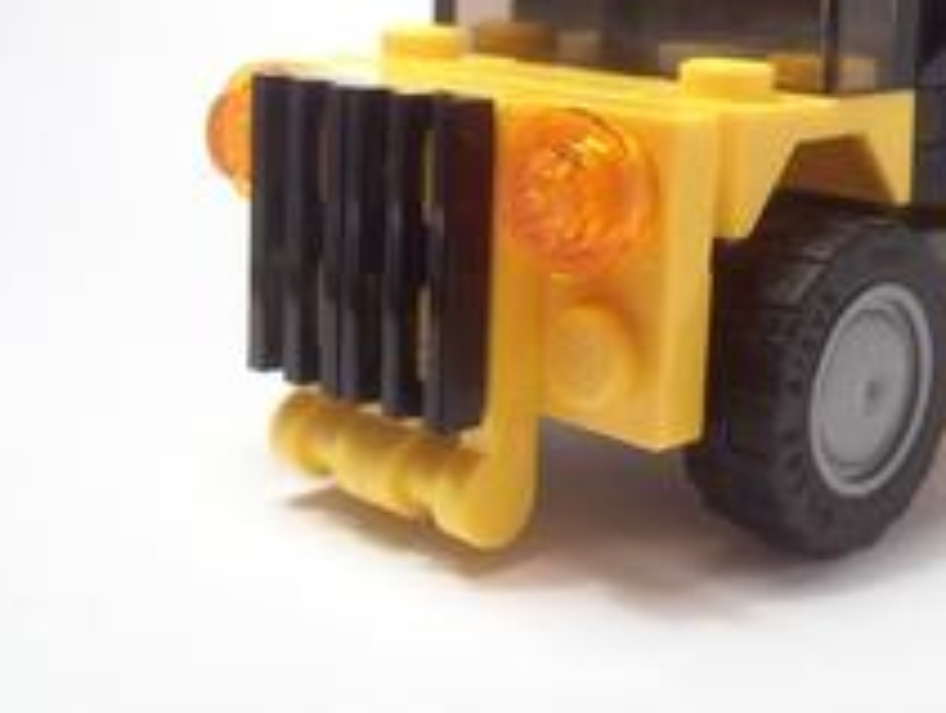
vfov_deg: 23.1
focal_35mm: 63
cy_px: 161
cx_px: 713
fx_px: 1725
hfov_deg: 30.2
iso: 80
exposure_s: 1/40
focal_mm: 6.61
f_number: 3.9
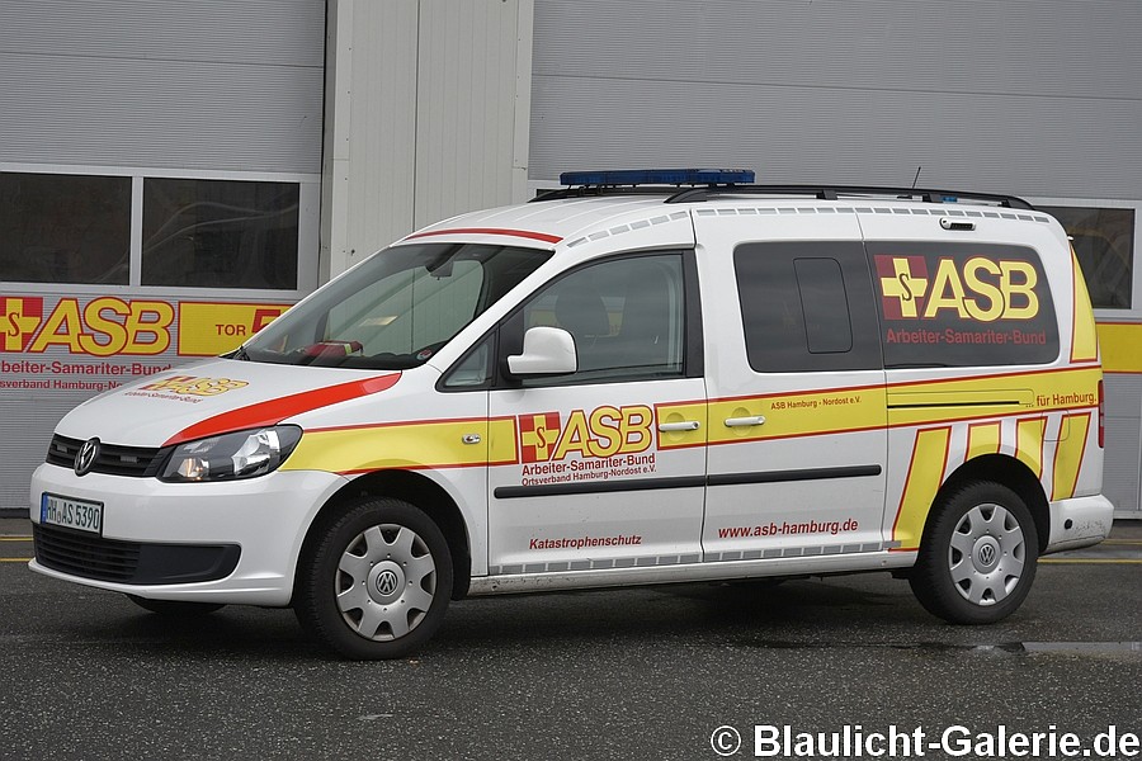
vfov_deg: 16.1
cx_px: 571
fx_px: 2696
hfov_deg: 23.9
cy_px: 380
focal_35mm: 85
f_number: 8
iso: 400
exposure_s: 1/250
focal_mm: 85
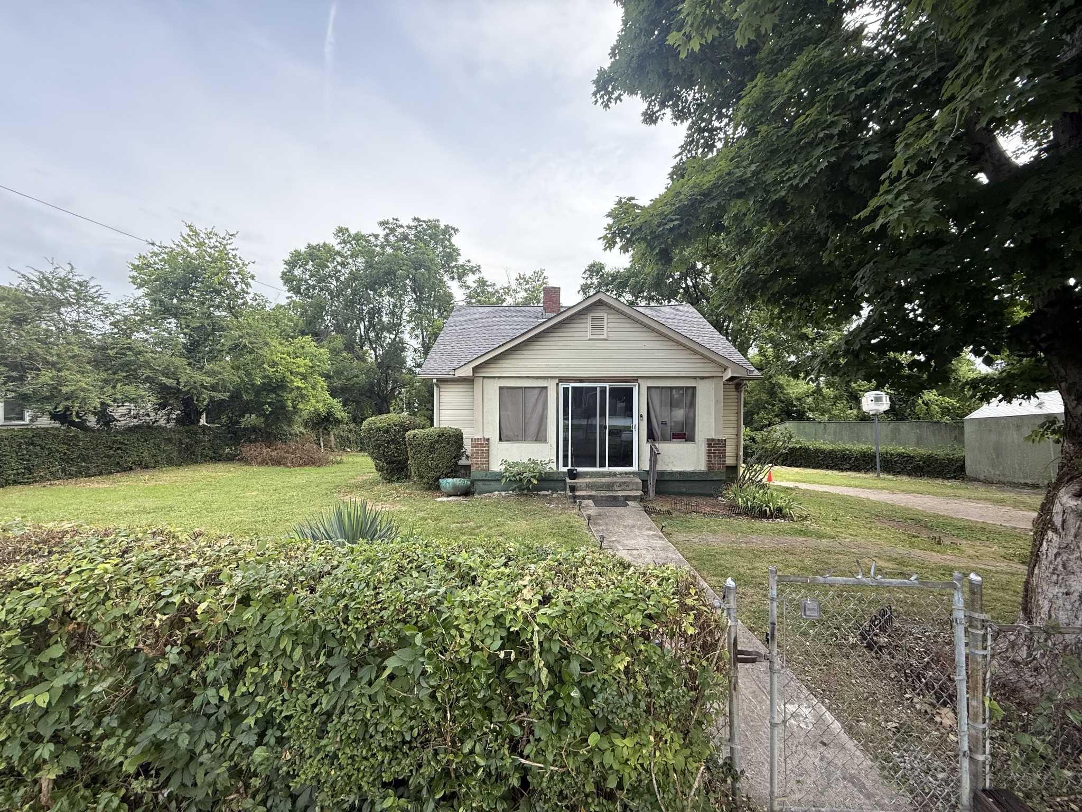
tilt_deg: -0.8
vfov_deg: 85.7
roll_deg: -0.1
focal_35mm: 14
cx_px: 541
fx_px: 438
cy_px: 406
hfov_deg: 102.1
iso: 64
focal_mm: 2.22
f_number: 2.2
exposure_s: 1/506
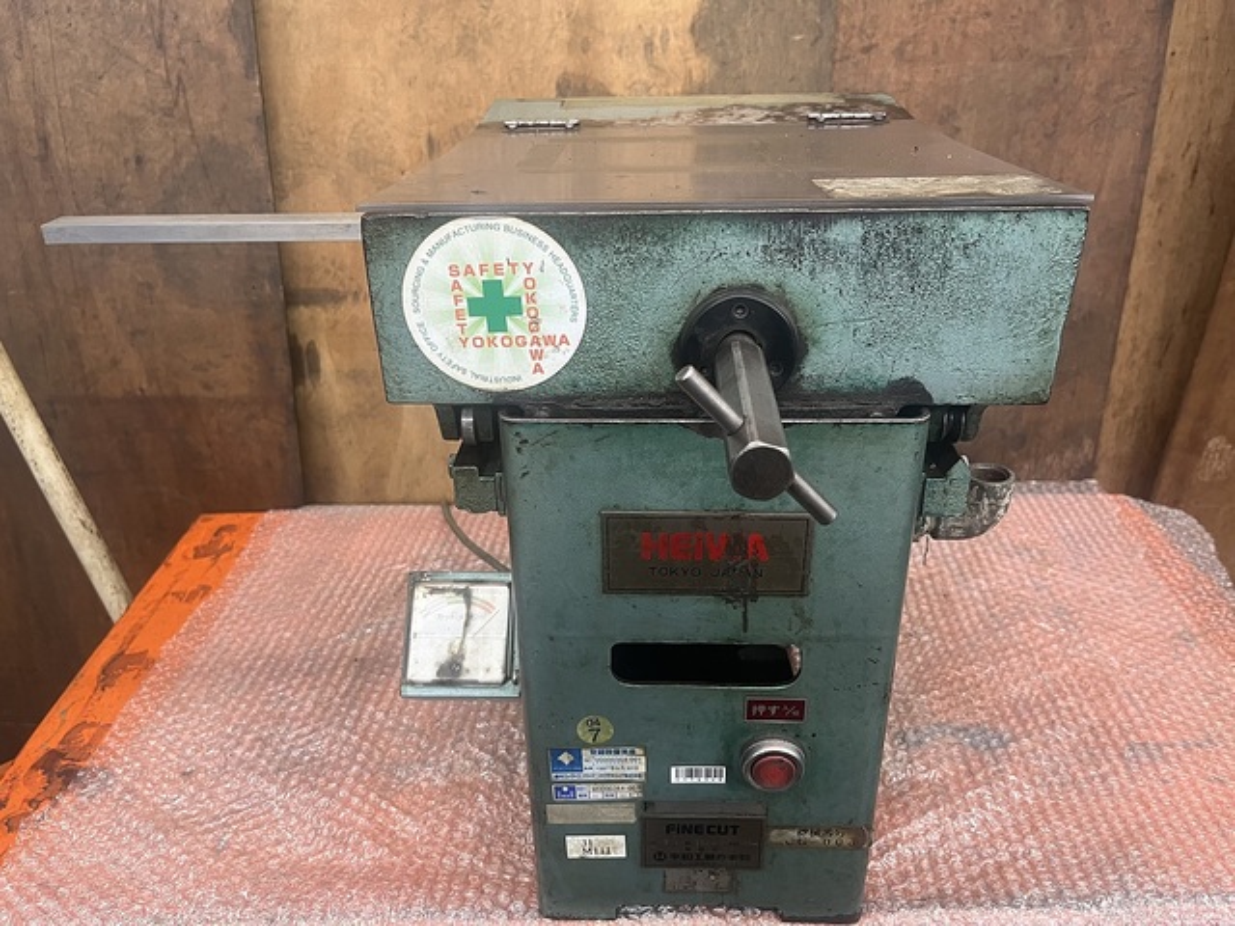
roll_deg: +1.6
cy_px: 463
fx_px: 928
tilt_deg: -28.3
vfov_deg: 53.1
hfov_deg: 67.3
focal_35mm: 26
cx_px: 618
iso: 160
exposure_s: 1/60
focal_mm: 5.1
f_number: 1.6
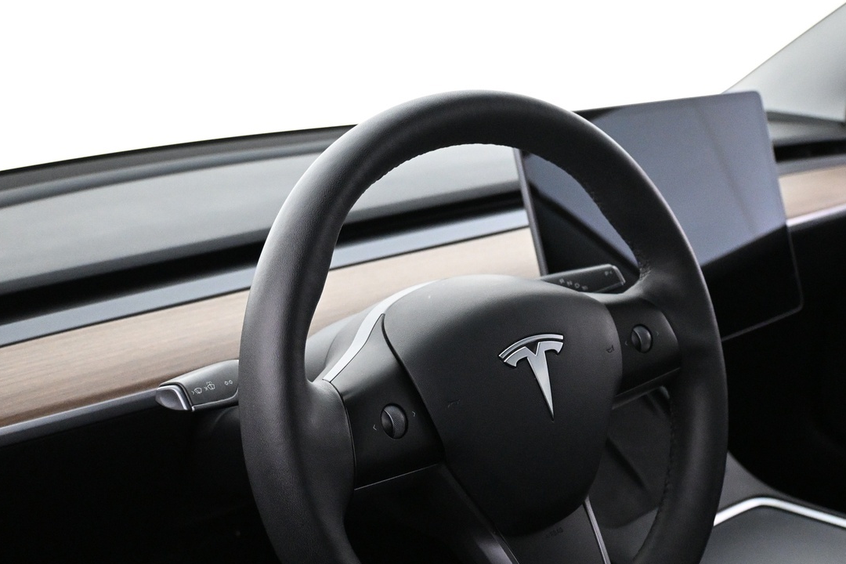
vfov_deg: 29.0
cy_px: 357
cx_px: 487
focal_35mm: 46
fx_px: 1084
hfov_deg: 42.5
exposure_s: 1/60
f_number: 3.8
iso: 4000
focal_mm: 20.5
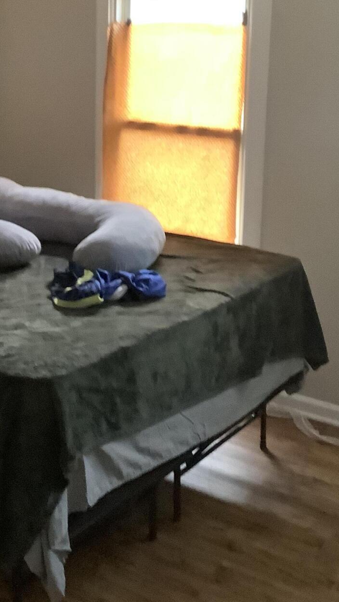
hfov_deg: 22.2
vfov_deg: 38.1
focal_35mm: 54
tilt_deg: -8.7
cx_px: 169
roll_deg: -1.6
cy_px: 211
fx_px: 863
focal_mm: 3.3
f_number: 2.4
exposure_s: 1/30
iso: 640
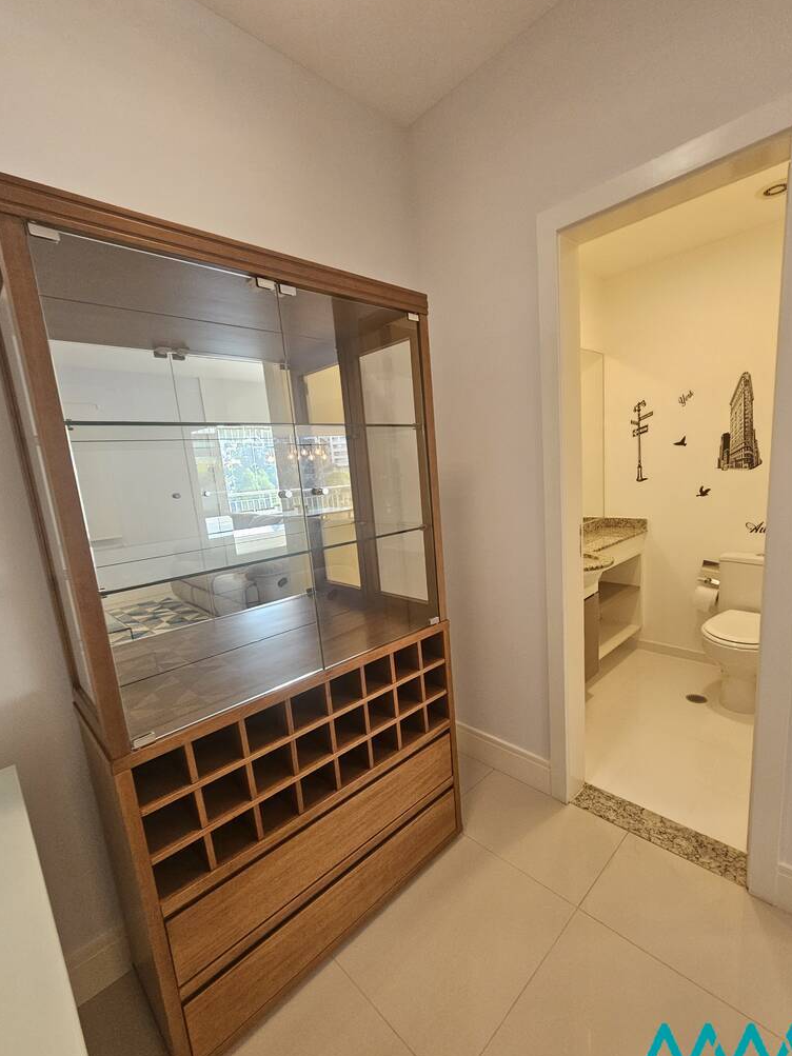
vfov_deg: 102.0
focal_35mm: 14
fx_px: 427
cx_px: 422
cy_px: 553
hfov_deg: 85.5
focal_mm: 2.2
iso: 320
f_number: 2.2
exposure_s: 1/60
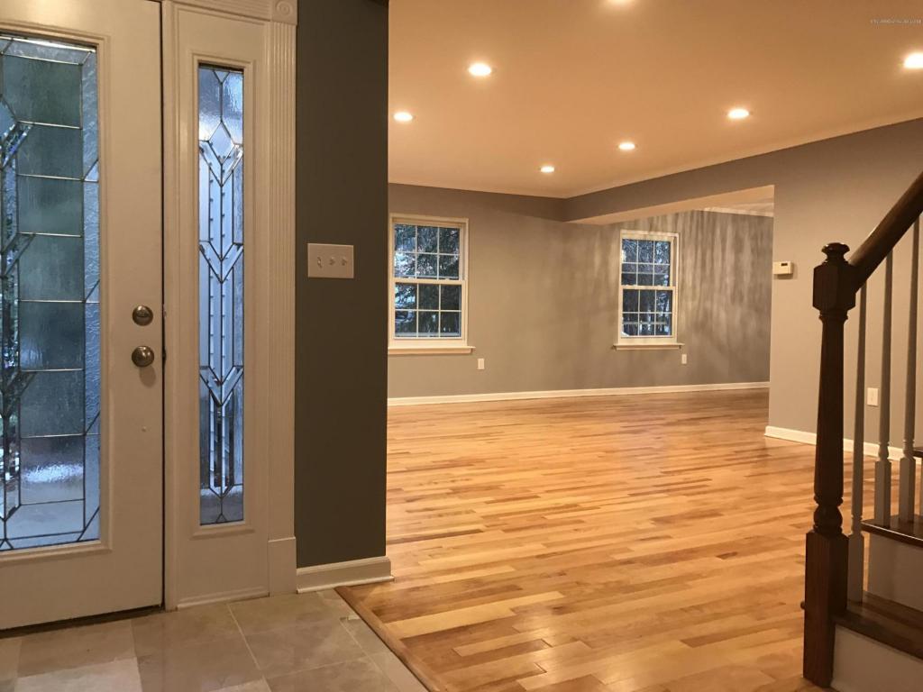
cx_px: 462
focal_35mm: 28
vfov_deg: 49.7
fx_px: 747
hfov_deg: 63.4
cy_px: 346
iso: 40
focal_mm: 3.99
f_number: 1.8
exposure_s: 1/17
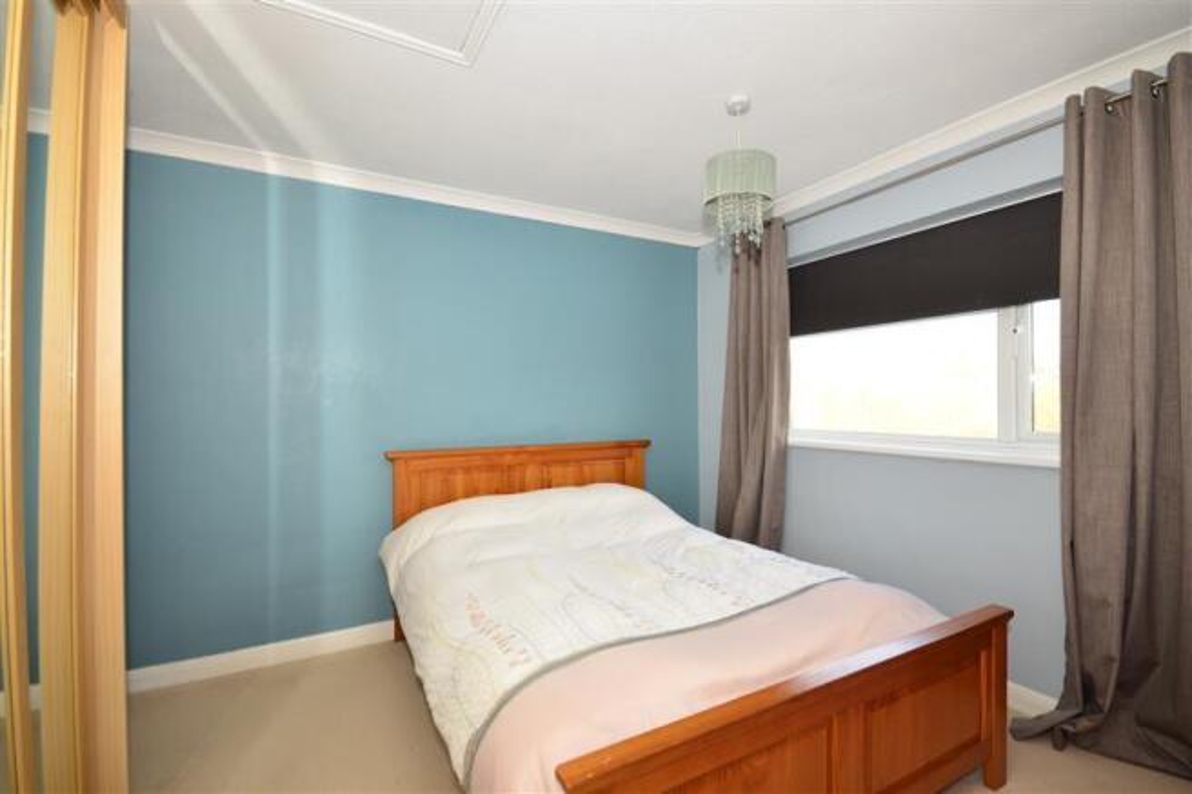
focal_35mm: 15
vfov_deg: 77.3
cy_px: 397
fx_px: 497
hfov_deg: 100.4
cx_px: 596
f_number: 5.6
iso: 400
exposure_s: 1/125
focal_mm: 10
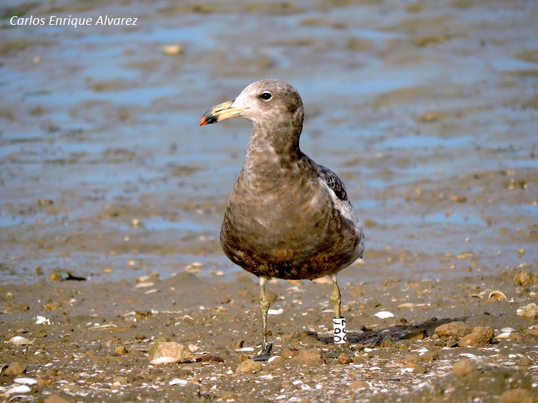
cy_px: 202
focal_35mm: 800
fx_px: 12432
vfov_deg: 1.9
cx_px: 269
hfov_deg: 2.5
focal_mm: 142.7
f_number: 5.2
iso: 140
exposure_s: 1/400
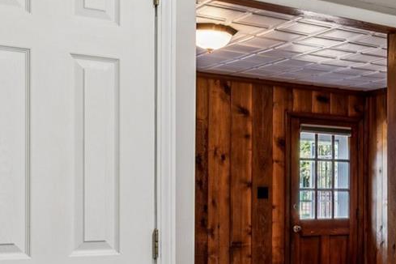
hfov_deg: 26.8
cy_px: 198
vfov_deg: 19.8
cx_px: 453
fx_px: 751
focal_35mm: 68
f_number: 9
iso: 100
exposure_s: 1/2.5
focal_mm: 16.3
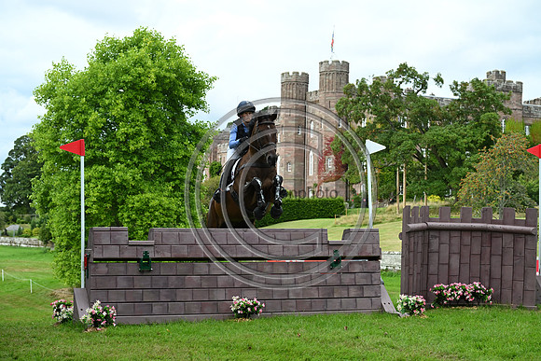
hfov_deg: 28.8
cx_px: 270
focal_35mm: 70
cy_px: 180
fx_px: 1052
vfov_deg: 19.5
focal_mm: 70
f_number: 6.3
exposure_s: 1/1250
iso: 1100
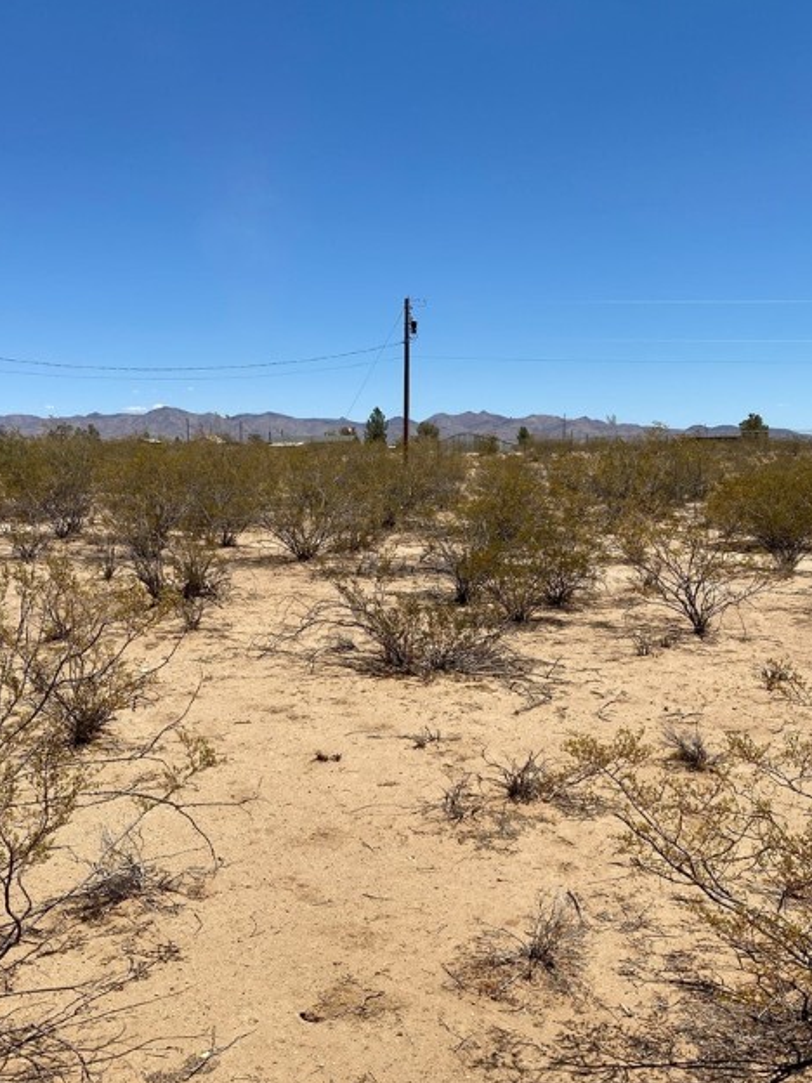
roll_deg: -0.1
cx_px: 380
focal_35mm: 32
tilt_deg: -4.6
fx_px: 1001
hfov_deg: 44.1
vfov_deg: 56.8
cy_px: 573
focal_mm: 4.25
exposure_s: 1/4274
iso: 32
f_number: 1.8
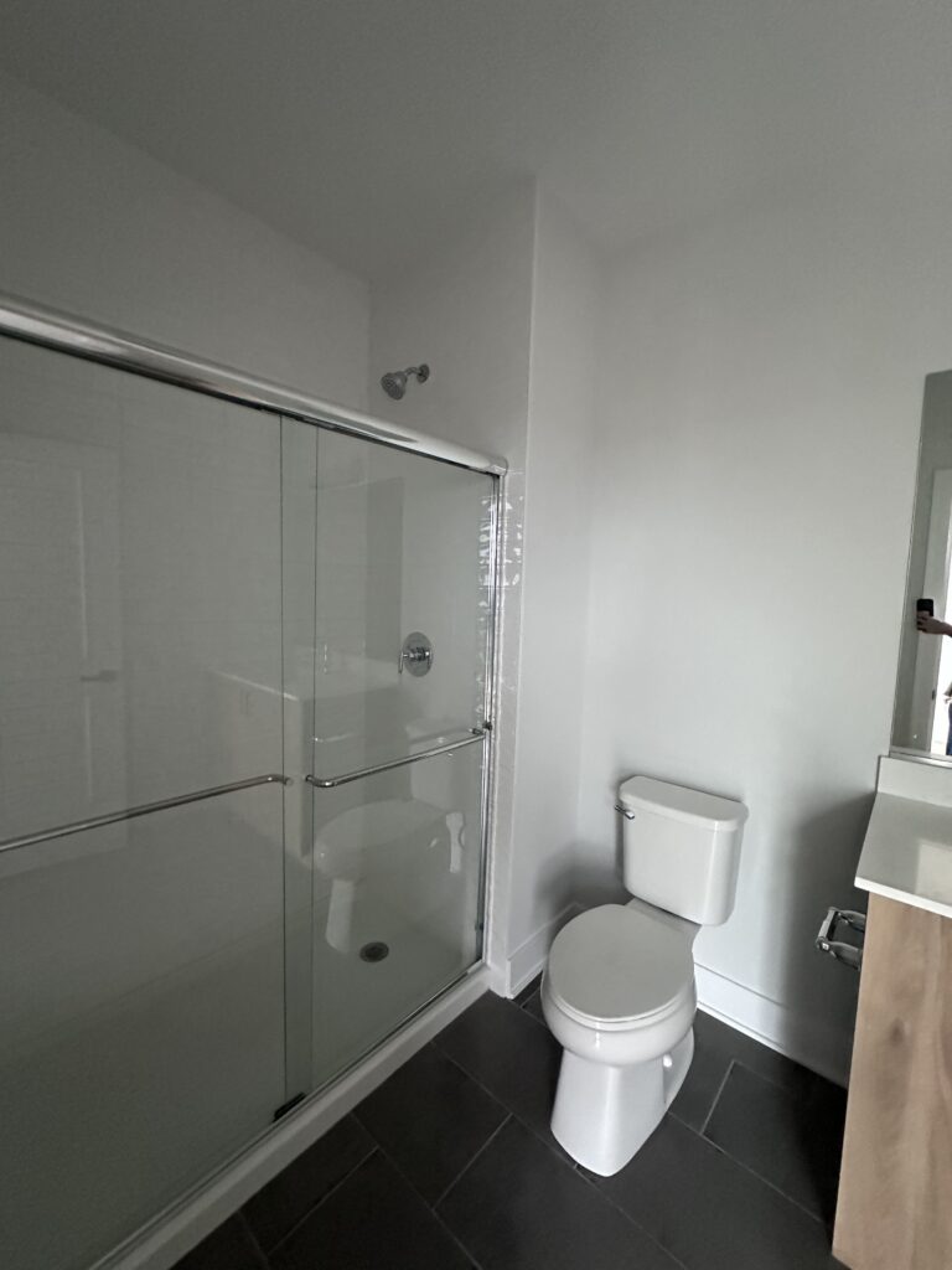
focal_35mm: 14
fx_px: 513
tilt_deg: -6.4
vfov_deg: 102.1
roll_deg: -1.2
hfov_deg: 85.7
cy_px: 635
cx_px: 476
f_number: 2.2
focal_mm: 2.22
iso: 800
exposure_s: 1/60
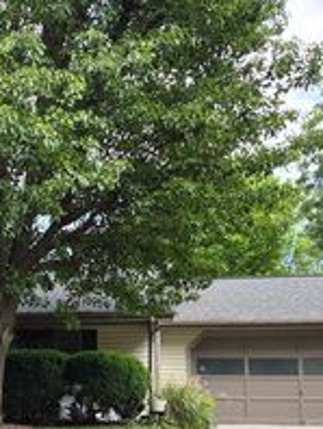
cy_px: 335
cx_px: -37
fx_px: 720
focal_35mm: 58
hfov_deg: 23.6
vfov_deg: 32.4
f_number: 1.8
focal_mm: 5.4
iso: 80
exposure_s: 1/1600
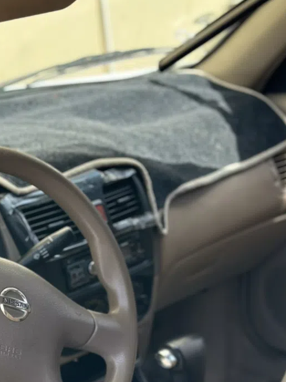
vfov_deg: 20.6
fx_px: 1047
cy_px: 222
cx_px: 14
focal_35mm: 95
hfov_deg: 15.3
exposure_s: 1/1258
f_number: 1.78
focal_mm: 6.86
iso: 80
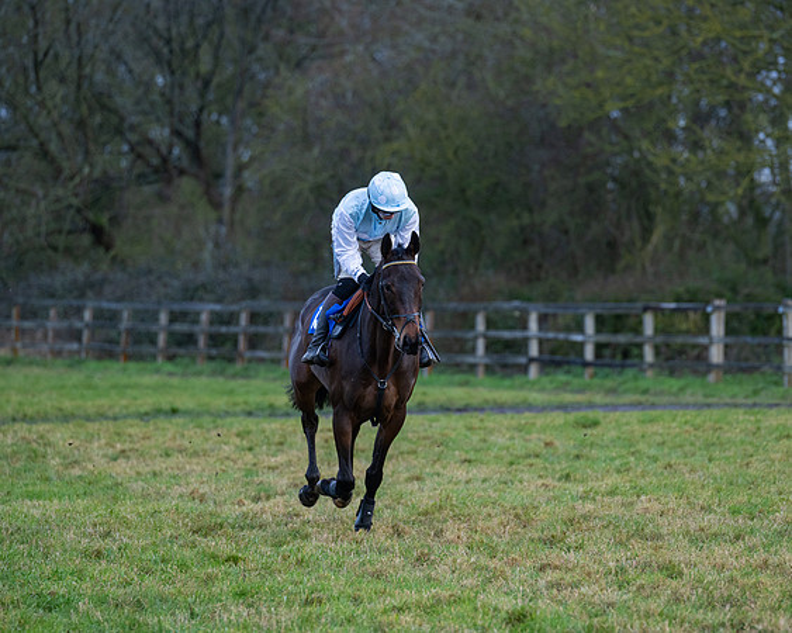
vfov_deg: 6.9
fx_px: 5278
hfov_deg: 8.6
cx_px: 410
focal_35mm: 225
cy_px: 316
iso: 800
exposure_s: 1/500
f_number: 4
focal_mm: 200
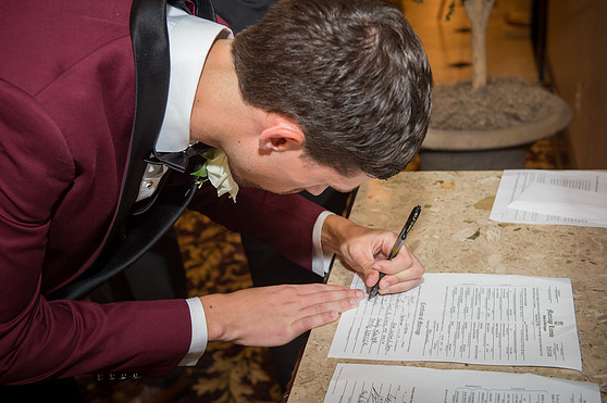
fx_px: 876
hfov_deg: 38.2
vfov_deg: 25.9
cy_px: 194
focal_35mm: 52
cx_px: 311
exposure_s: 1/90
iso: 800
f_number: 4.8
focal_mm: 50
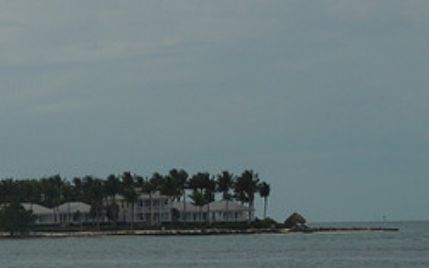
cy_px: 154
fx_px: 3050
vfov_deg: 5.0
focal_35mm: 261
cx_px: -2
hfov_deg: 8.0
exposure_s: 1/400
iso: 100
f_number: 9.4
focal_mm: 19.1
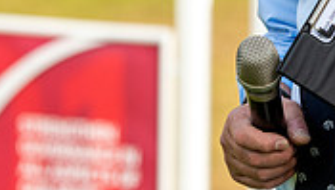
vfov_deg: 2.6
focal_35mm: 465
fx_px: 4136
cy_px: -168
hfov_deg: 4.6
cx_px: 276
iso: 125
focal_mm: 122
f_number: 4
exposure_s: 1/1000
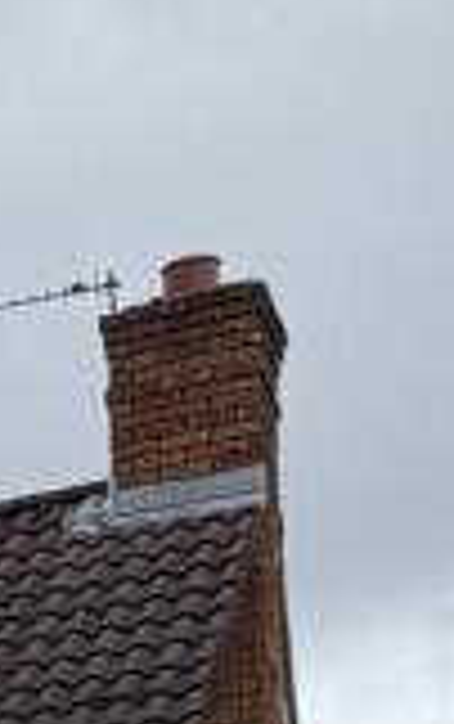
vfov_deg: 11.5
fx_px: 3199
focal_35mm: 162
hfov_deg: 5.9
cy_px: 1511
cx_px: -1762
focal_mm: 6.76
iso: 100
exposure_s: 1/2801
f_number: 1.78
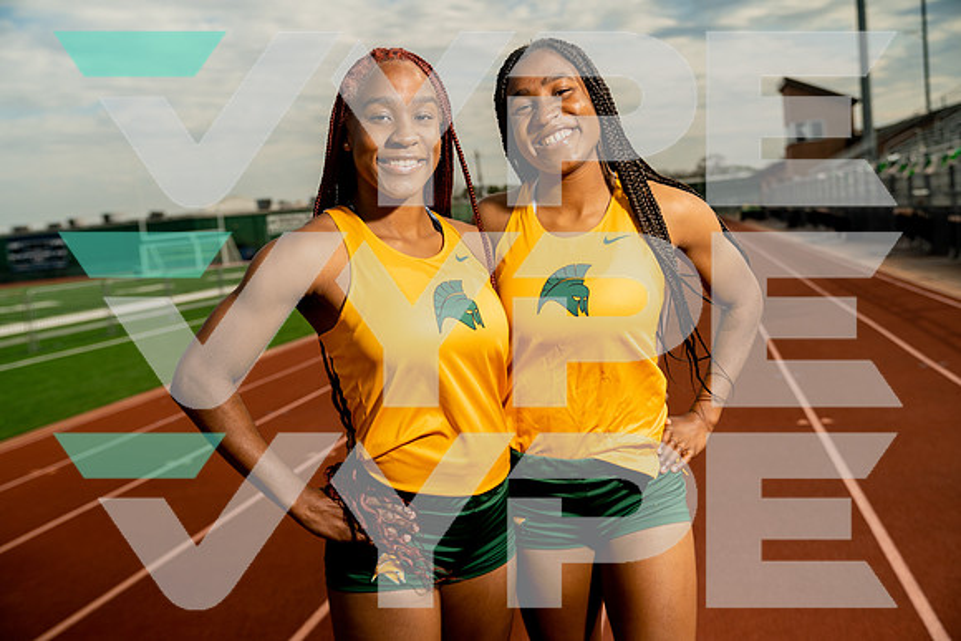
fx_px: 1015
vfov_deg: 35.1
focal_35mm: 38
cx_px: 480
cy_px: 320
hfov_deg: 50.7
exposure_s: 1/250
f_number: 3.5
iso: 250
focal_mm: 38
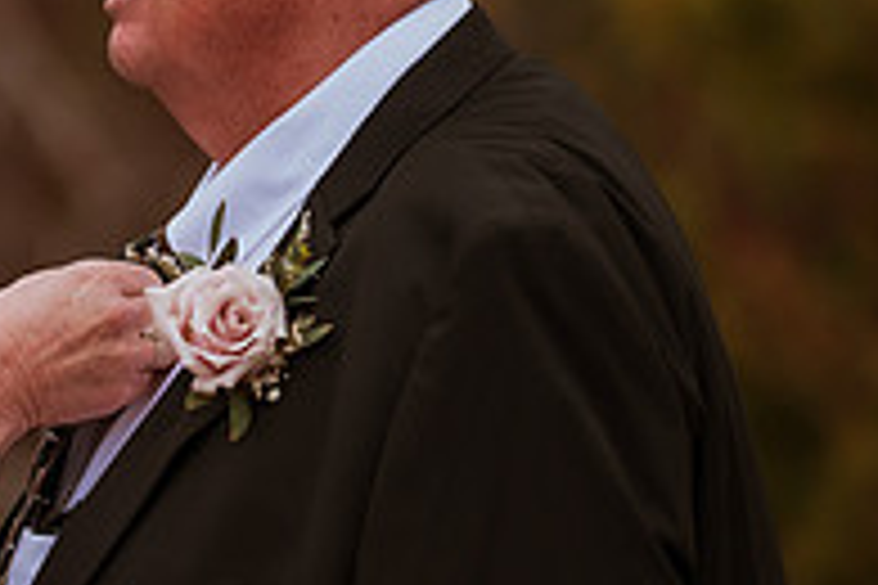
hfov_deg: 4.4
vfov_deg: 2.9
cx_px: -147
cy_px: 223
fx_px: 11437
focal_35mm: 469
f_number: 1.8
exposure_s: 1/2500
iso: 500
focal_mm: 135
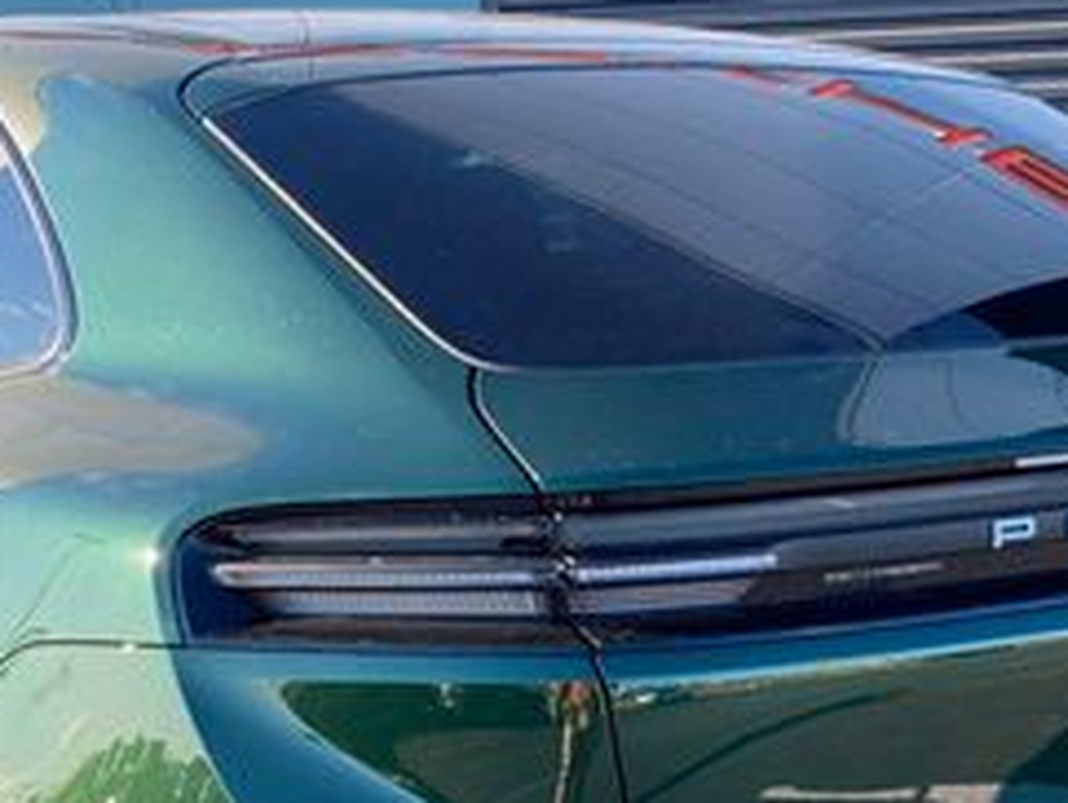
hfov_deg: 26.3
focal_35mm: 74
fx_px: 2285
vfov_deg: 19.7
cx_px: 605
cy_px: 644
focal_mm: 3.99
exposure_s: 1/390
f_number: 1.8
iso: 20
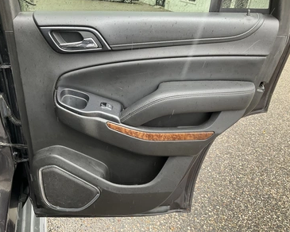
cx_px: 142
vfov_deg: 47.1
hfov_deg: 57.2
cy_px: 116
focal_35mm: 31
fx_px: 266
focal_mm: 3
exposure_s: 1/122
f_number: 1.8
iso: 50
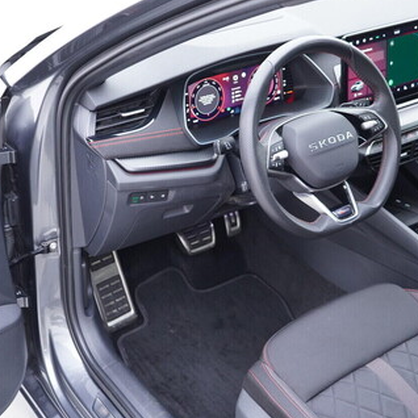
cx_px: 197
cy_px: 211
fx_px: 724
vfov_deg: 32.2
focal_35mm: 53
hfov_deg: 32.2
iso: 500
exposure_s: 1/40
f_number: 2.8
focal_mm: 24
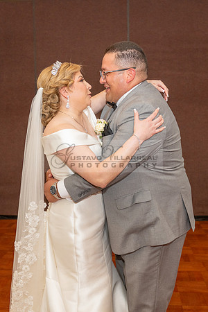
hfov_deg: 26.5
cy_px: 156
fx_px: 442
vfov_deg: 38.9
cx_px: 91
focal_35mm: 51
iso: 800
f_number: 3.5
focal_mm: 34
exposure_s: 1/125
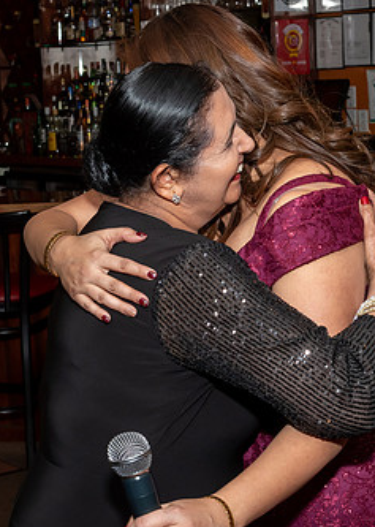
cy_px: 264
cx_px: 183
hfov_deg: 15.9
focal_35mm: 90
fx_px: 1345
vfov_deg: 22.2
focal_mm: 26
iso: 500
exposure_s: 1/250
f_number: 6.3
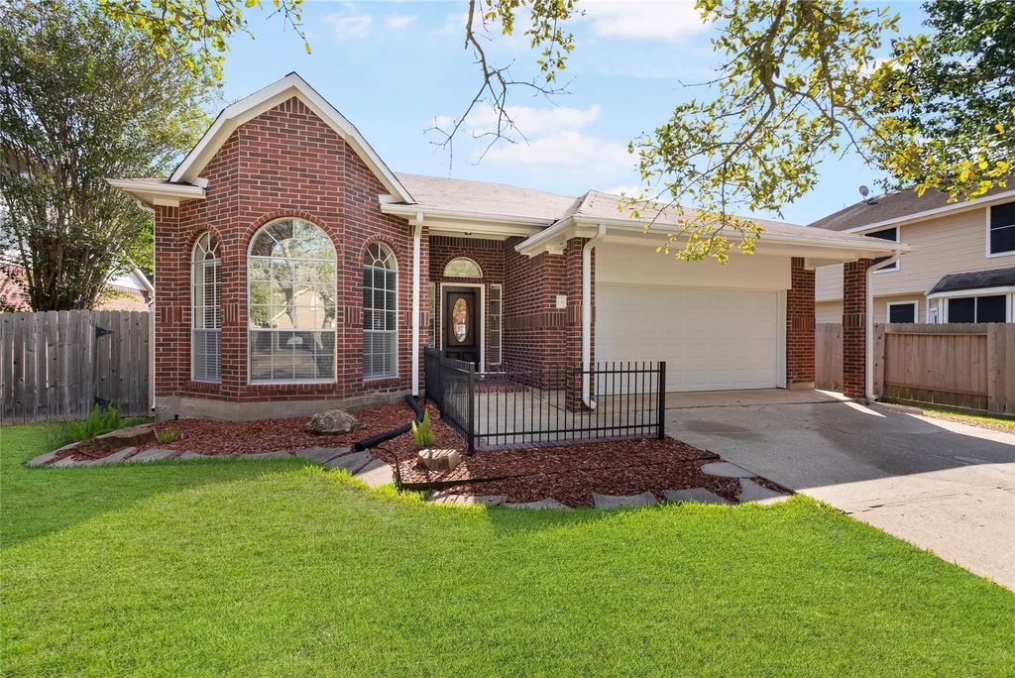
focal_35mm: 16
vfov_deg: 73.8
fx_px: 451
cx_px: 508
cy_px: 339
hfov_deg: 96.7
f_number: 8
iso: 160
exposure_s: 1/640
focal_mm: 16
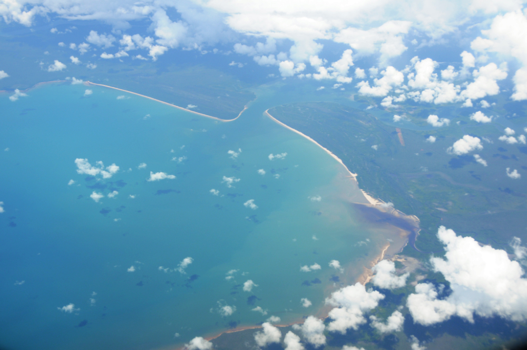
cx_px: 264
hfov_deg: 42.4
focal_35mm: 46
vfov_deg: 28.9
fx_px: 680
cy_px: 175
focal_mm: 31
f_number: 7.1
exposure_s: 1/1250
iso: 250
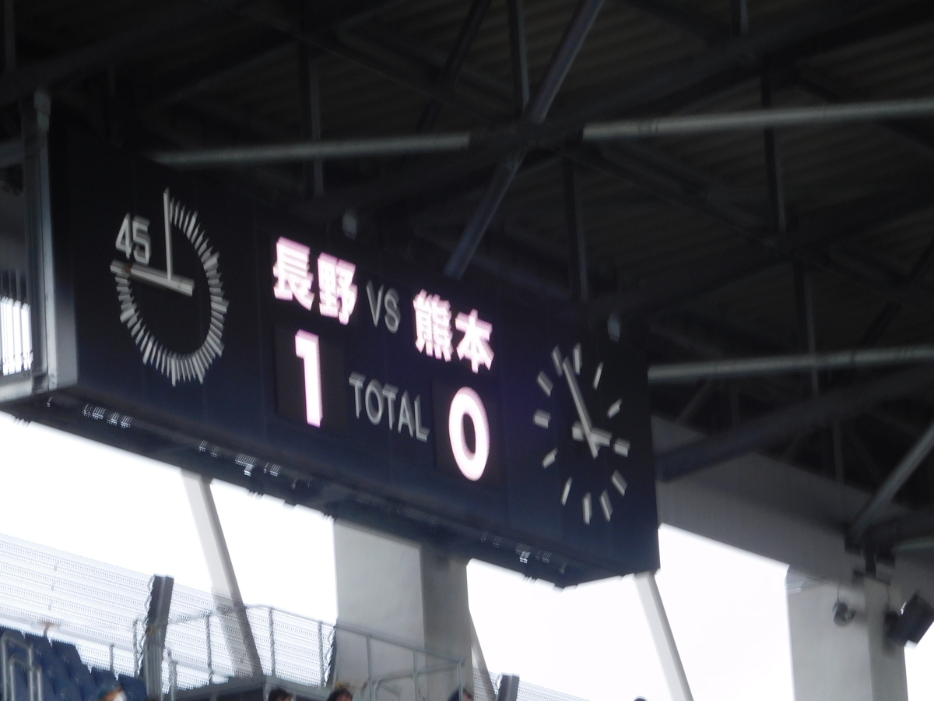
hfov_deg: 9.9
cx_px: 467
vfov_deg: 7.4
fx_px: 5396
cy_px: 350
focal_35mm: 200
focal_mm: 35.7
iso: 160
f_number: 5.4
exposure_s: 1/30
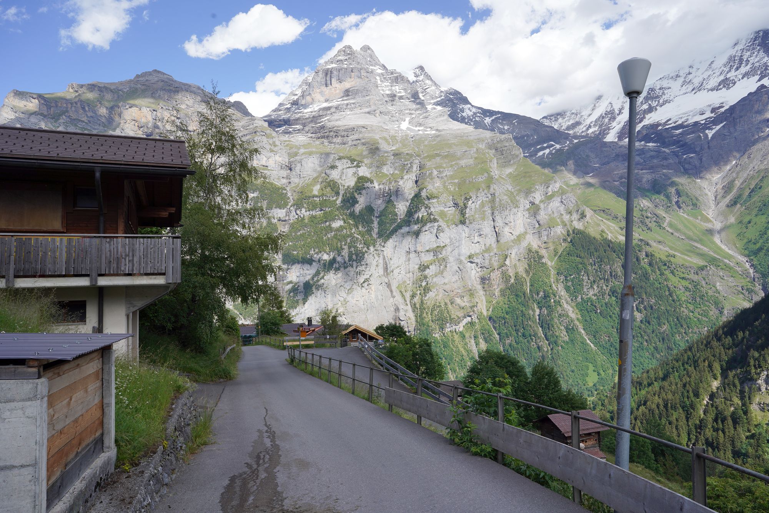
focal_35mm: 24
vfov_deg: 53.1
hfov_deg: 73.7
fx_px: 513
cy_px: 256
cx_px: 384
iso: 100
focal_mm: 24
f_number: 13
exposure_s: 1/100
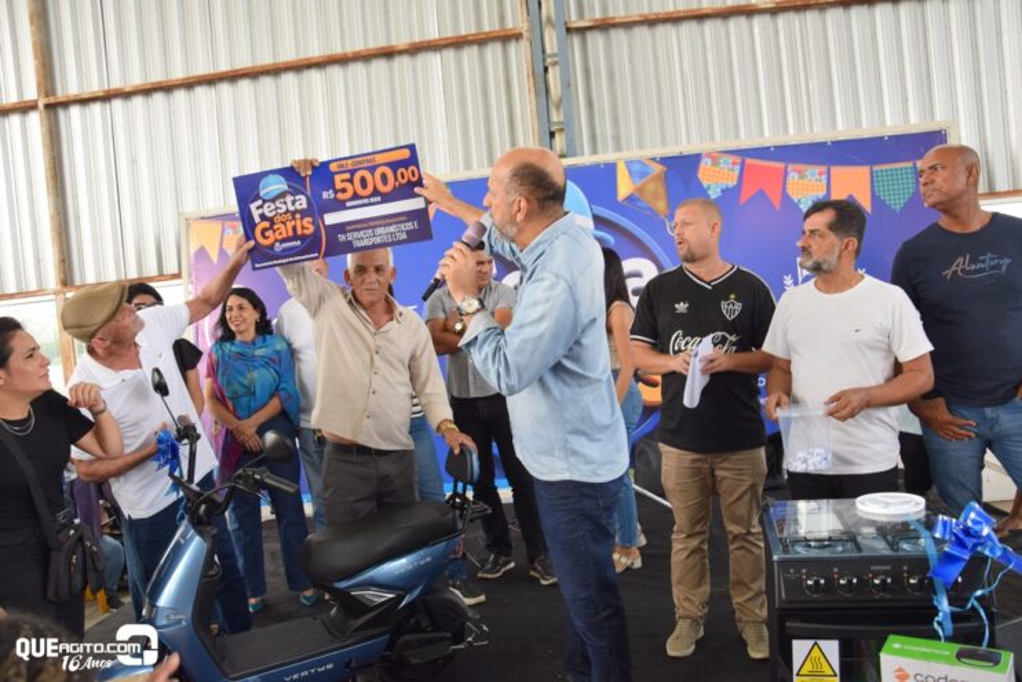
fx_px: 767
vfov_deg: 47.9
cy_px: 341
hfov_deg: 67.4
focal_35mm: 27
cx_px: 511
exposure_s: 1/125
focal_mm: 18
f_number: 5.6
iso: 400
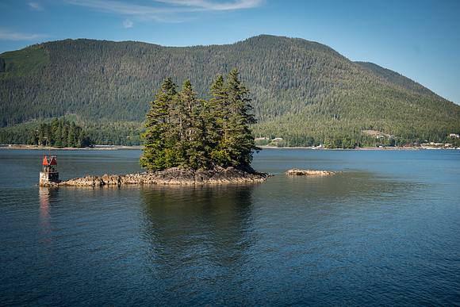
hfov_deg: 39.6
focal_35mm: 50
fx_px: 639
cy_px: 154
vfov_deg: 27.0
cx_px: 230
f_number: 4
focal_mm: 50
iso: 100
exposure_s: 1/500
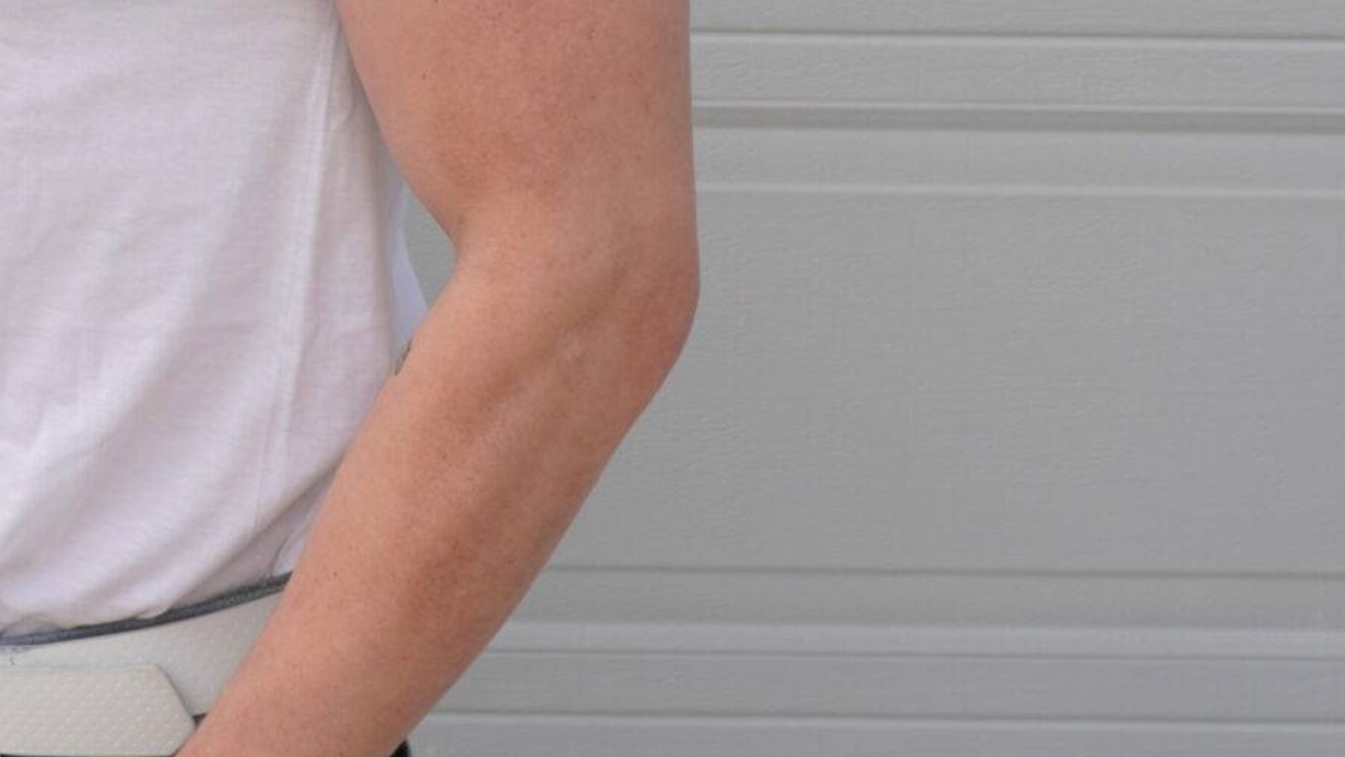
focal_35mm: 81
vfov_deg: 14.2
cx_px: -60
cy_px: -288
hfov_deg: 24.7
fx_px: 2889
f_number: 4.5
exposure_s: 1/500
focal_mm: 18
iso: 100
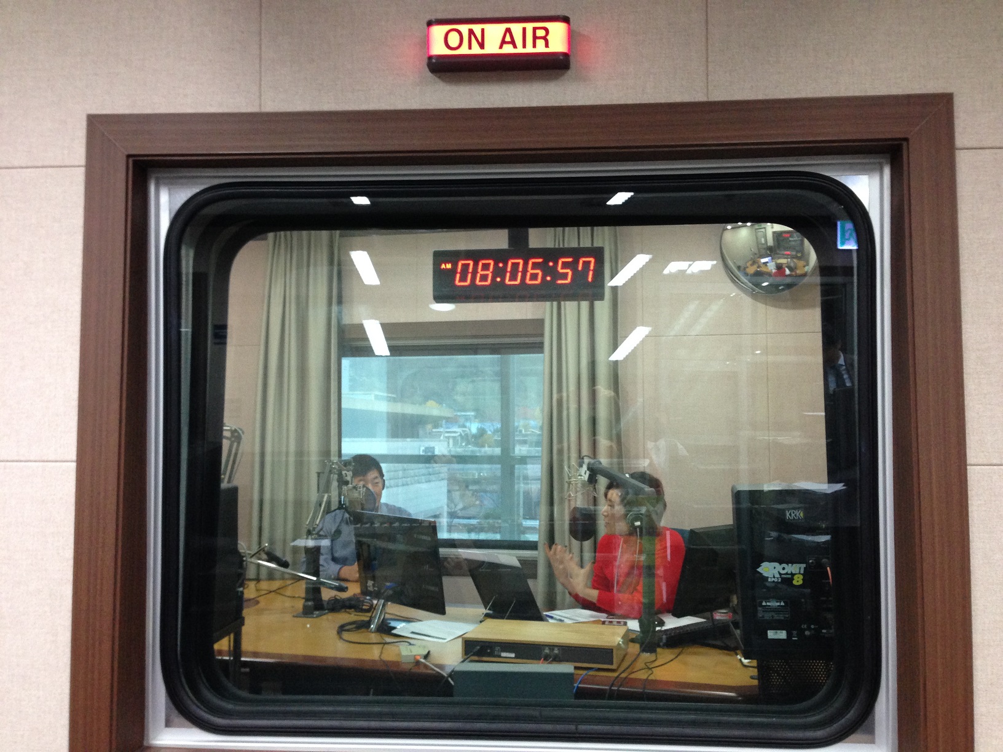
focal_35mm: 33
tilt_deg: +4.0
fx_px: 956
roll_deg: -1.8
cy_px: 376
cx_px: 502
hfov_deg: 55.4
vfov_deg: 42.9
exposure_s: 1/20
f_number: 2.4
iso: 160
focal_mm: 4.12
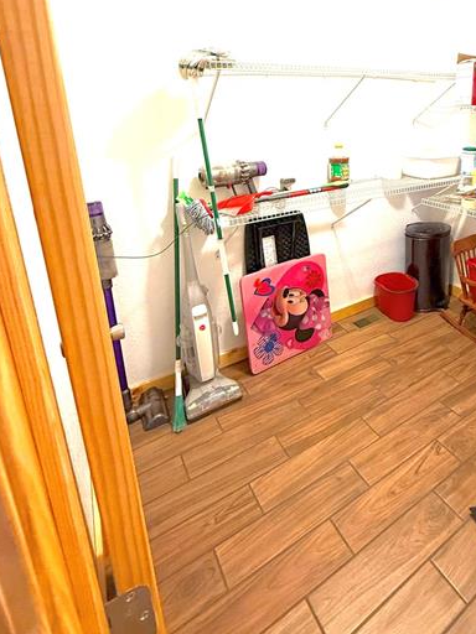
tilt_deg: -12.3
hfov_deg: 61.3
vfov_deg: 75.8
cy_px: 198
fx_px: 385
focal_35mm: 21
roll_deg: -0.1
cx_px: 331
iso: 250
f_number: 2.2
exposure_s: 1/60
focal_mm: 2.22
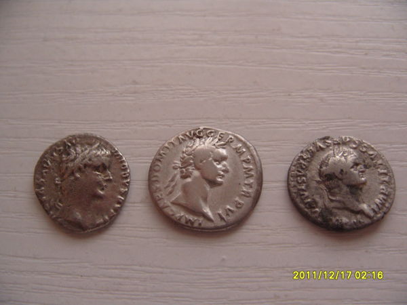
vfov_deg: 40.7
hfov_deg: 52.6
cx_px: 204
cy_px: 152
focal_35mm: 35
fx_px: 412
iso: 200
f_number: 2.8
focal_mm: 7.8
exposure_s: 1/30
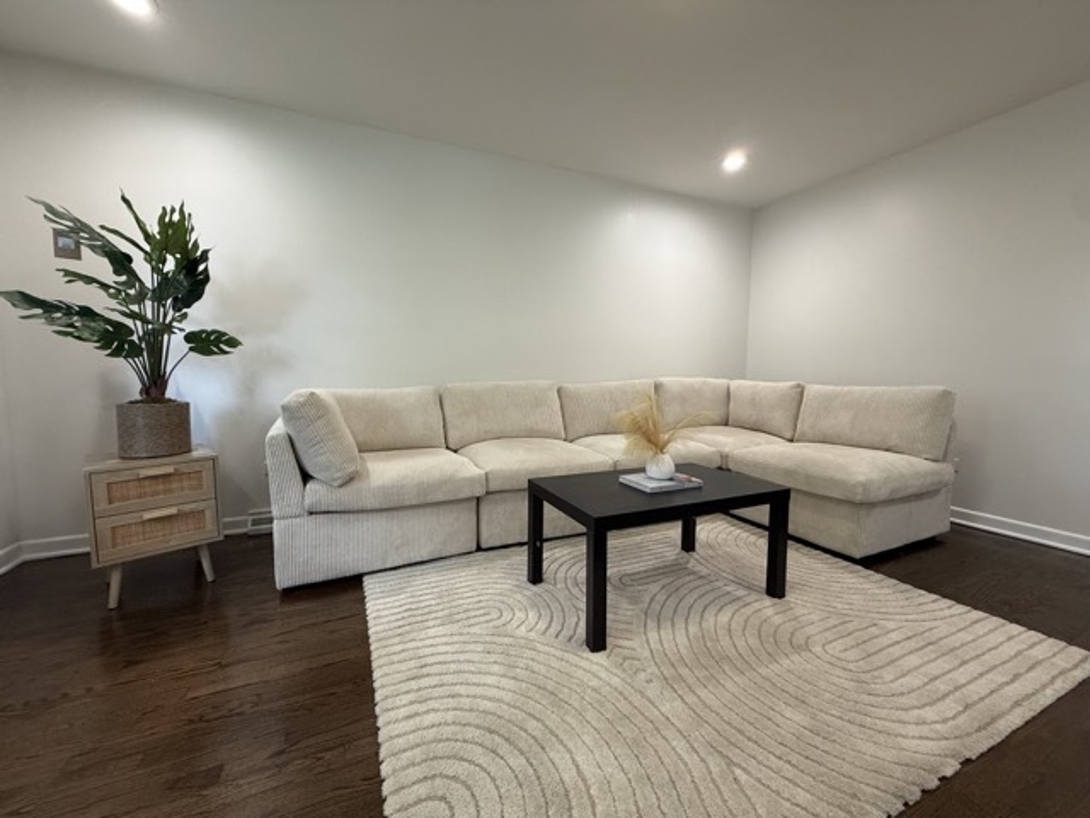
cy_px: 409
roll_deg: -1.1
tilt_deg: -4.7
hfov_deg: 102.1
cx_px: 545
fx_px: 441
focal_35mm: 14
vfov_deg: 85.7
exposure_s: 1/120
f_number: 2.2
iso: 200
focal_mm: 2.22
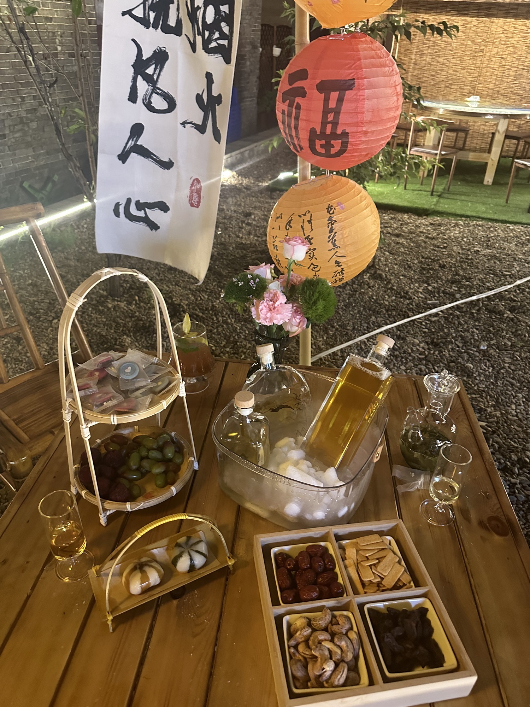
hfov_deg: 56.8
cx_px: 265
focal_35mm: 24
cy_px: 354
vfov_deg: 71.6
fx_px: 490
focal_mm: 6.86
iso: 800
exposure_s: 1/33
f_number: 1.78
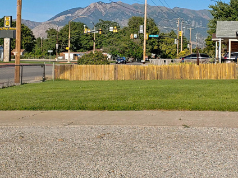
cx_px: 123
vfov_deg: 20.6
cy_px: 50
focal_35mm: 71
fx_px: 488
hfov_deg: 27.4
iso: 50
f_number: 1.5
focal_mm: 4.23
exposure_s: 1/3704
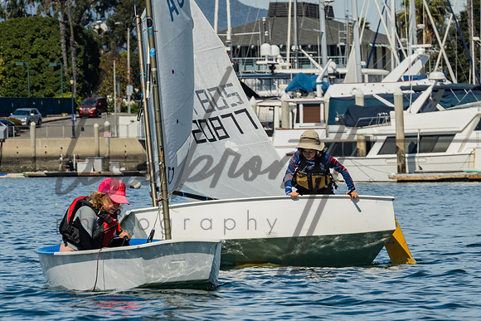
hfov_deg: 5.3
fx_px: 5192
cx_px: 269
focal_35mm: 388
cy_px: 104
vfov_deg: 3.5
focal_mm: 200
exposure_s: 1/400
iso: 250
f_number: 10
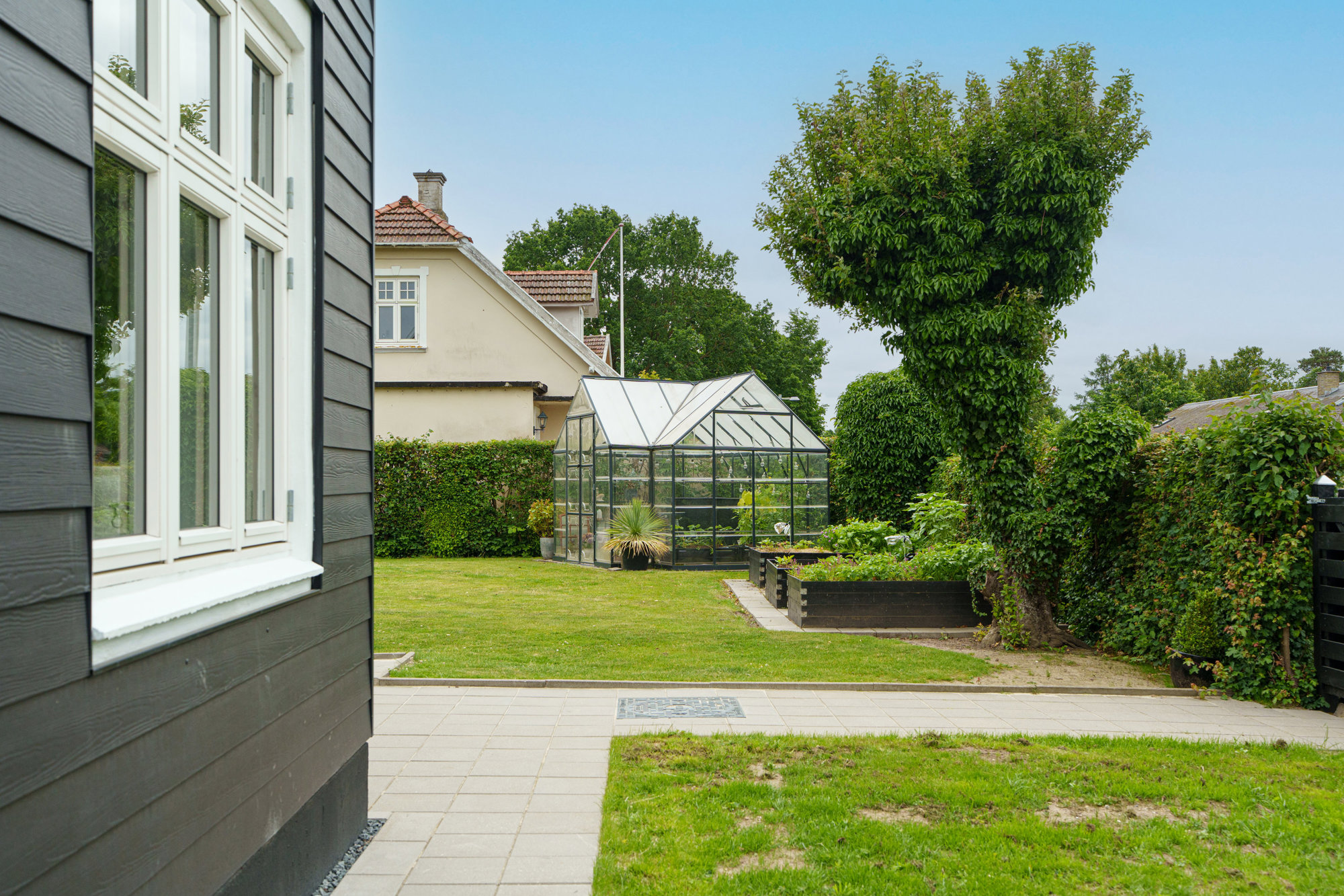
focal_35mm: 35
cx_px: 672
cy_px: 448
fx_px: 1306
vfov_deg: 37.8
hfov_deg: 54.4
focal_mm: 35
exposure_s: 1/1000
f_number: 5.6
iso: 400
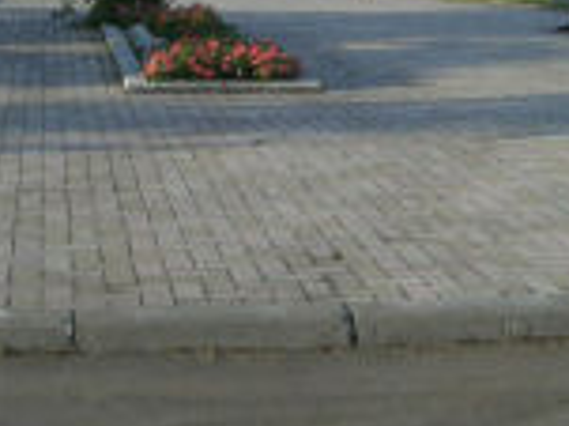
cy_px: -62
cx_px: 237
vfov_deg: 14.7
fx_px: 1610
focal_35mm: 98
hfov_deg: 20.0
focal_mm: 5.8
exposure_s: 1/400
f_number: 4.3
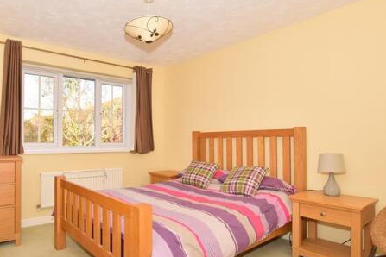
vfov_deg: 57.2
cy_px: 136
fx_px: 236
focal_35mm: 22
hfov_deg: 76.5
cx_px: 134
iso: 200
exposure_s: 1/125
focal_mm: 10
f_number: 5.6
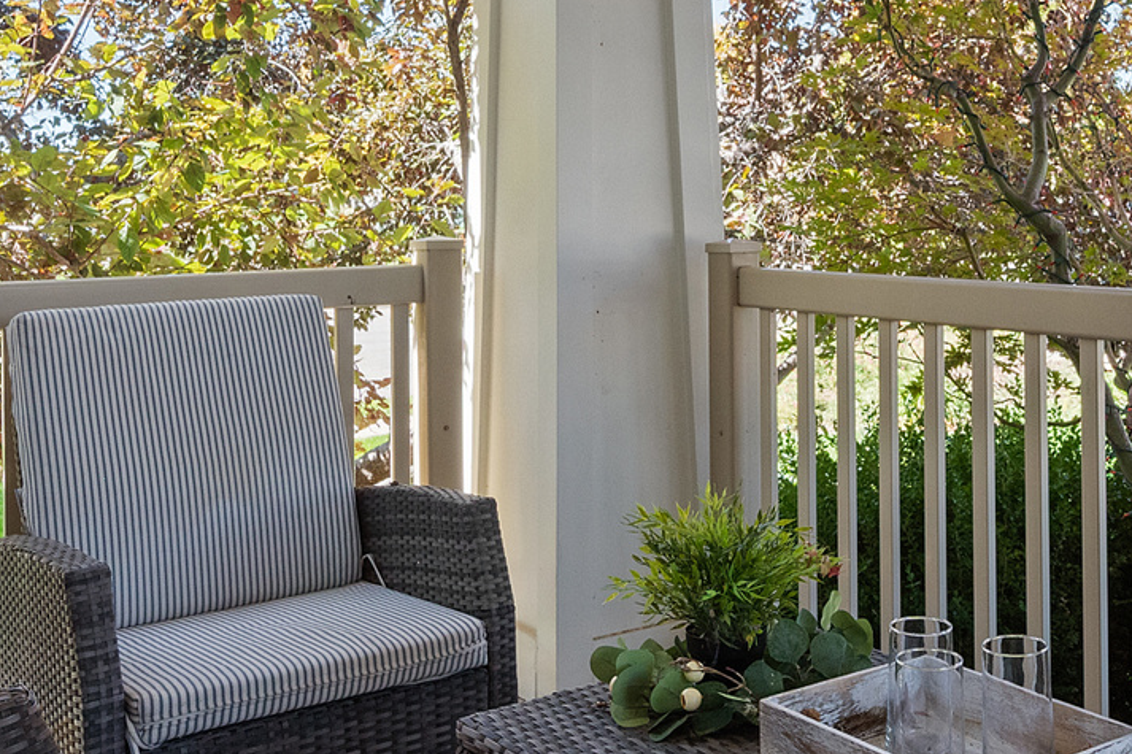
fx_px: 1446
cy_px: 198
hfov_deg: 41.8
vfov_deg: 28.8
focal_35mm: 46
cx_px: 807
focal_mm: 16
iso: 800
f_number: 8
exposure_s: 1/125
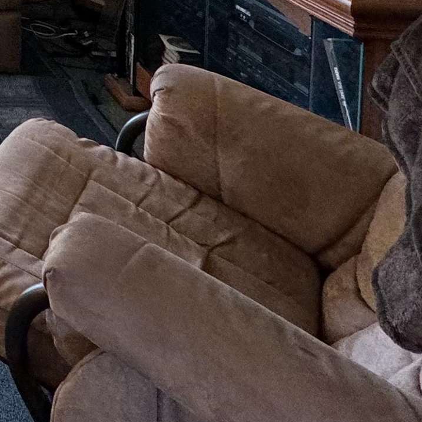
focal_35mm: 53
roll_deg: +0.1
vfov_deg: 24.3
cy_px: -230
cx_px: -273
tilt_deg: -1.2
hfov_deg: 23.1
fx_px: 731
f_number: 2.2
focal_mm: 2.22
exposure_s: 1/120
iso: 160
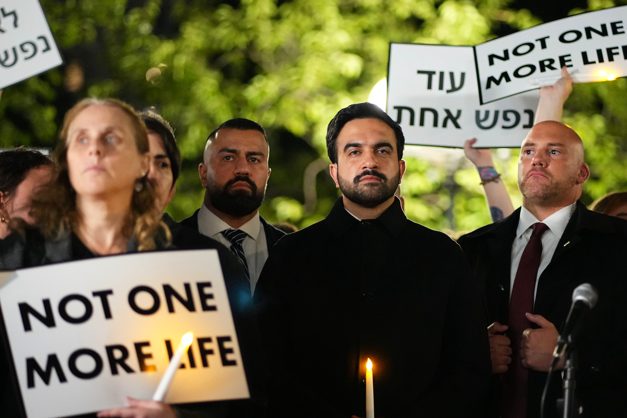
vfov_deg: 10.8
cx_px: 314
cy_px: 209
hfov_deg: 16.1
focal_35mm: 127
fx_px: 2212
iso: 6400
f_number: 1.8
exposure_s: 1/160
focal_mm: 85
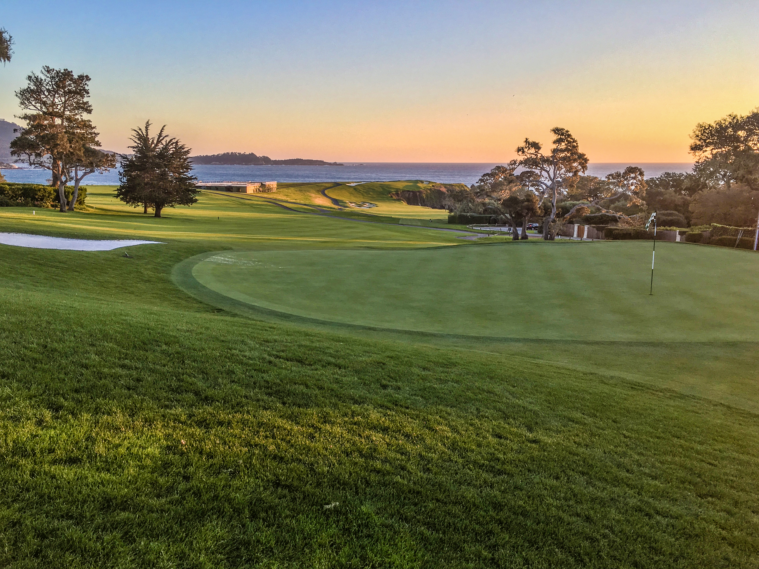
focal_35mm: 30
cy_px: 294
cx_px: 387
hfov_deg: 60.0
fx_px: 658
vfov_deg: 46.8
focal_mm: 4.15
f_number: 2.2
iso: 25
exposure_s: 1/145
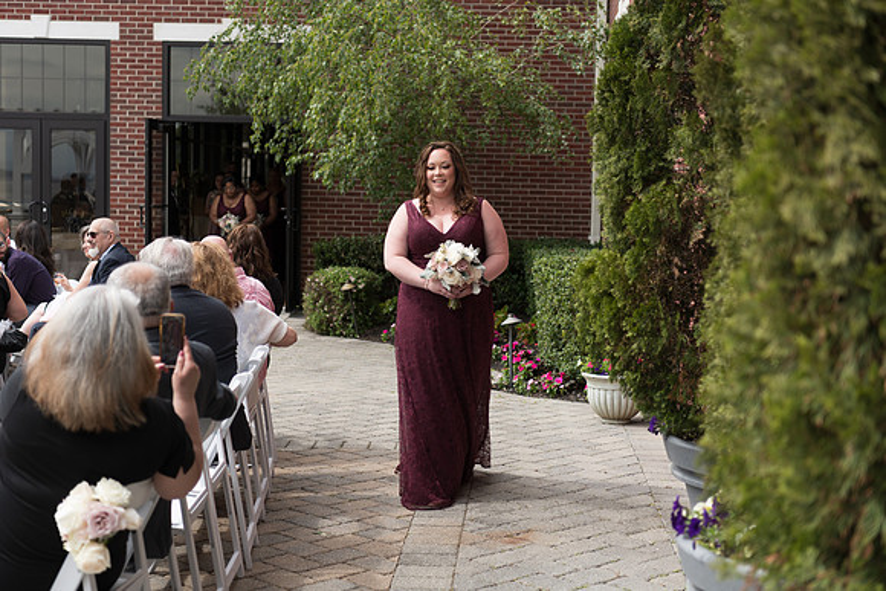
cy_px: 296
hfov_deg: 36.2
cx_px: 443
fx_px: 1354
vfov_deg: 24.6
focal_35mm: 55
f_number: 2.8
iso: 64
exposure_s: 1/640
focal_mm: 55
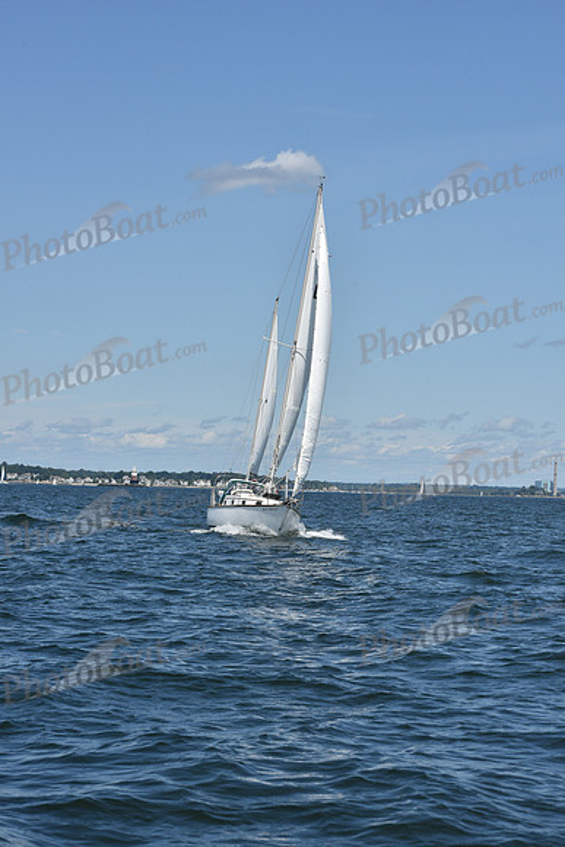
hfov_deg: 14.9
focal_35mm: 92
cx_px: 282
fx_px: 2164
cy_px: 424
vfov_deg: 22.1
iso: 320
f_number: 11
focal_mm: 92
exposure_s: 1/1000
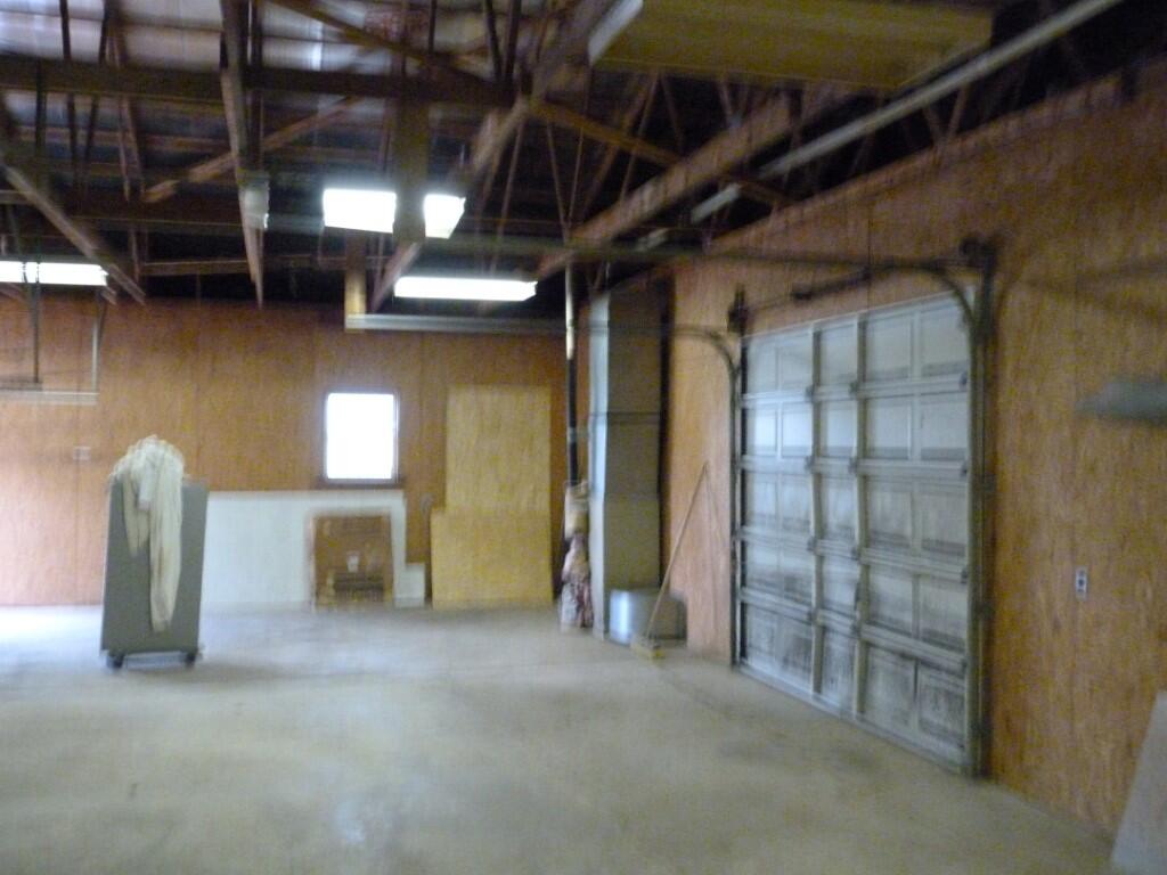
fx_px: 1113
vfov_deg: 42.9
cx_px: 584
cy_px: 438
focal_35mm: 33
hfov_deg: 55.4
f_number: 3
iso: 1000
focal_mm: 5.9
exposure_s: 1/15
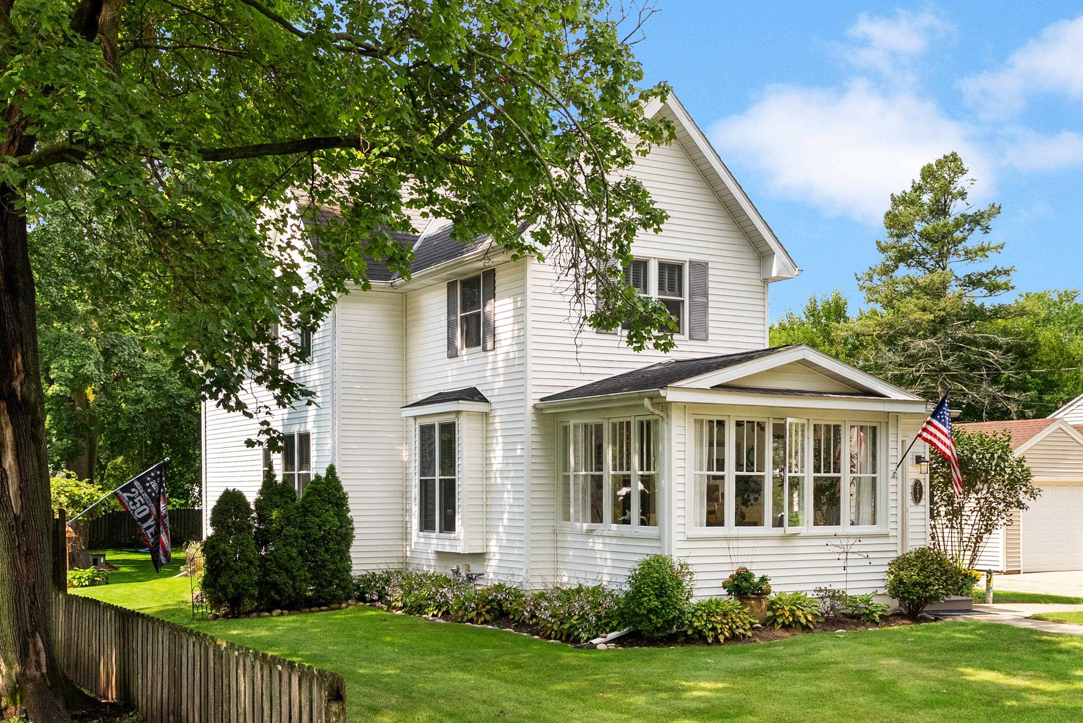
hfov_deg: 46.4
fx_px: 1264
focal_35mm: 42
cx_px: 542
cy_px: 362
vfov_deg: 31.9
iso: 1250
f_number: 7.1
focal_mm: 28
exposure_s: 1/250
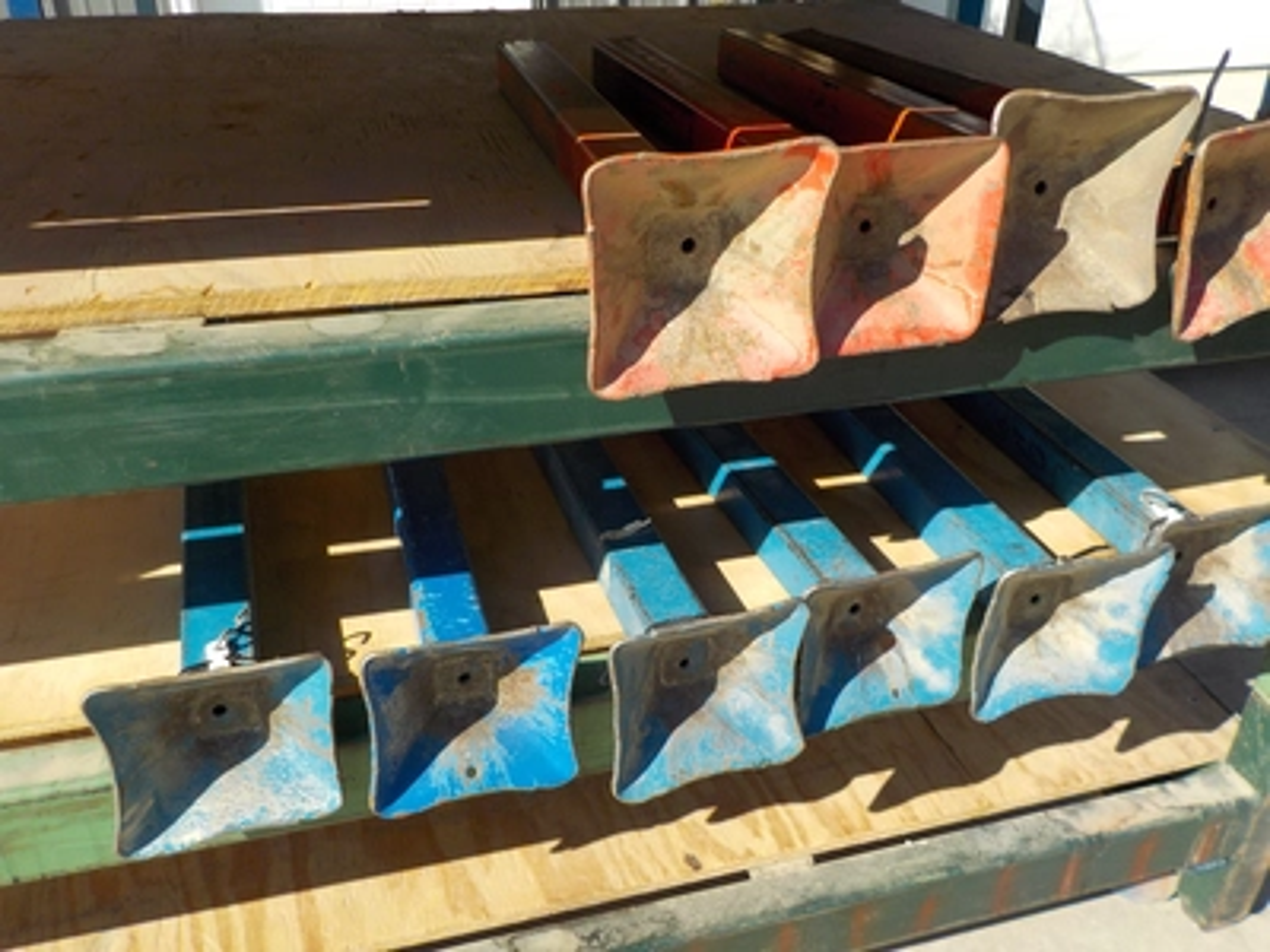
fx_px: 1101
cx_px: 635
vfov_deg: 46.8
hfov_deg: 60.0
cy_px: 476
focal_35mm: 30
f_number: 3.3
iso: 125
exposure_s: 1/800
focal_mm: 4.1
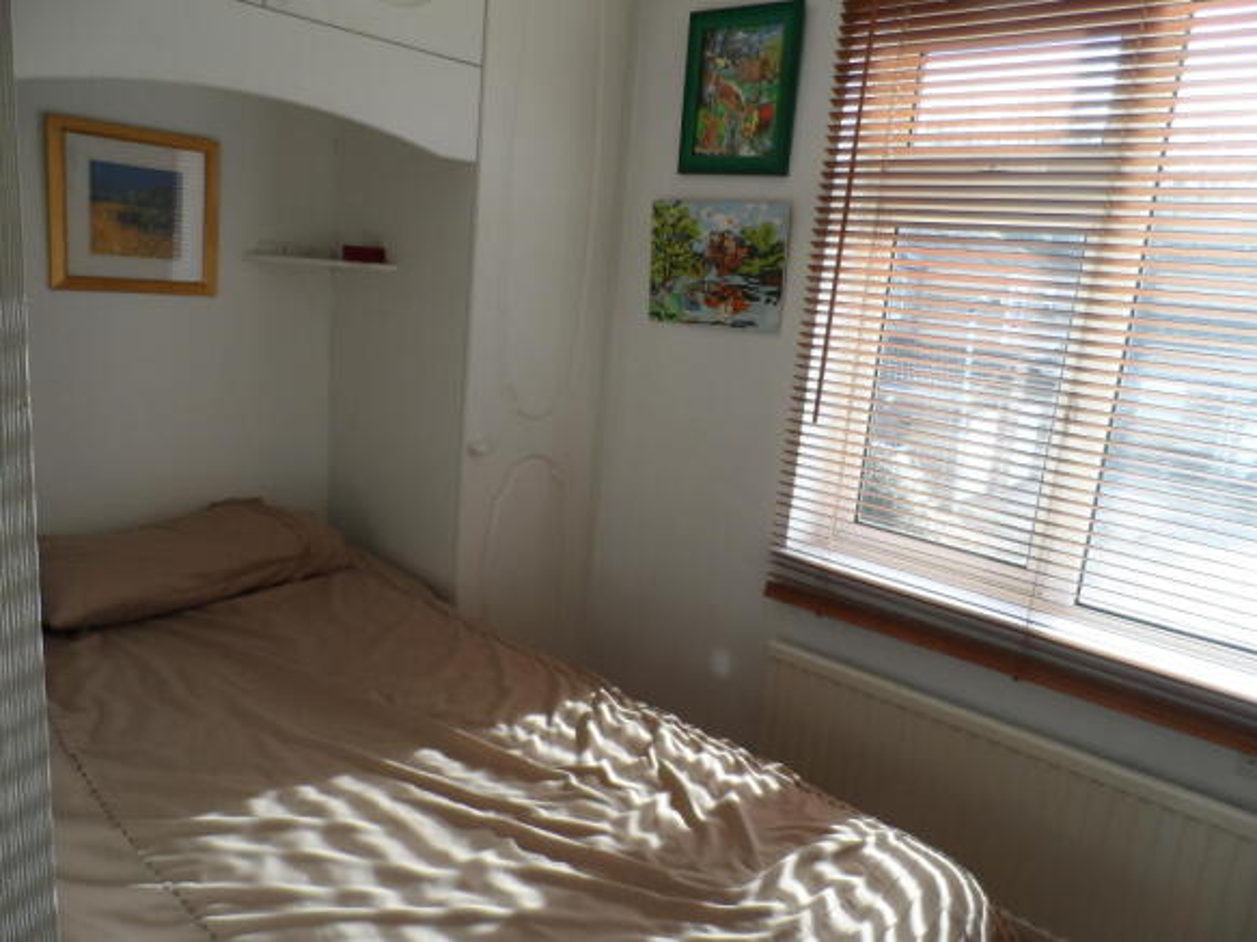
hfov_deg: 71.6
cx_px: 628
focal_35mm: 24
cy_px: 471
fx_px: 871
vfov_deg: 56.8
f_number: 3.2
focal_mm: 4
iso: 80
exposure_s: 1/90
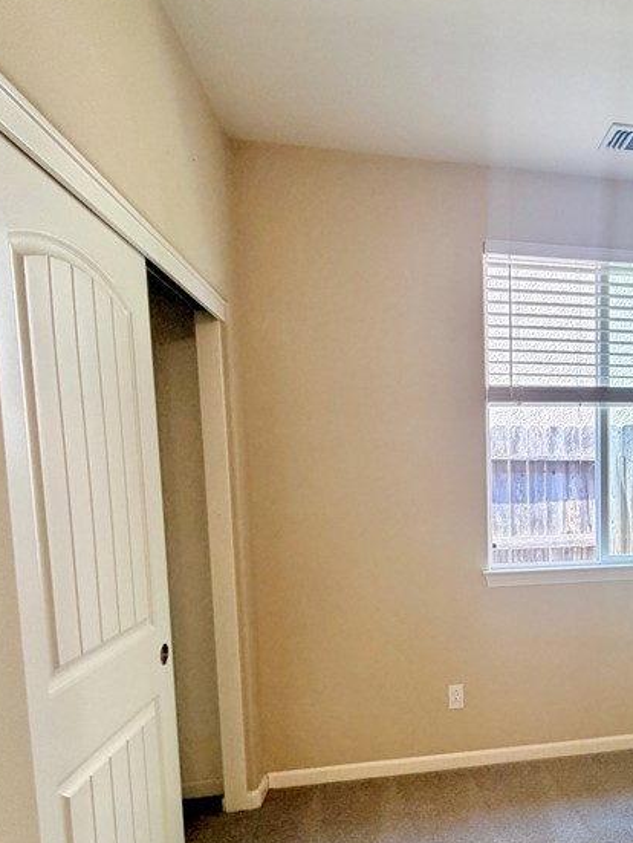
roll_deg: +0.2
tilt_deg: -5.5
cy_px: 540
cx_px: 541
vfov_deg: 66.0
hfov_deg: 48.8
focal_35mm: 26
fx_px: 633
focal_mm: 2.22
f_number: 2.2
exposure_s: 1/60
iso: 250
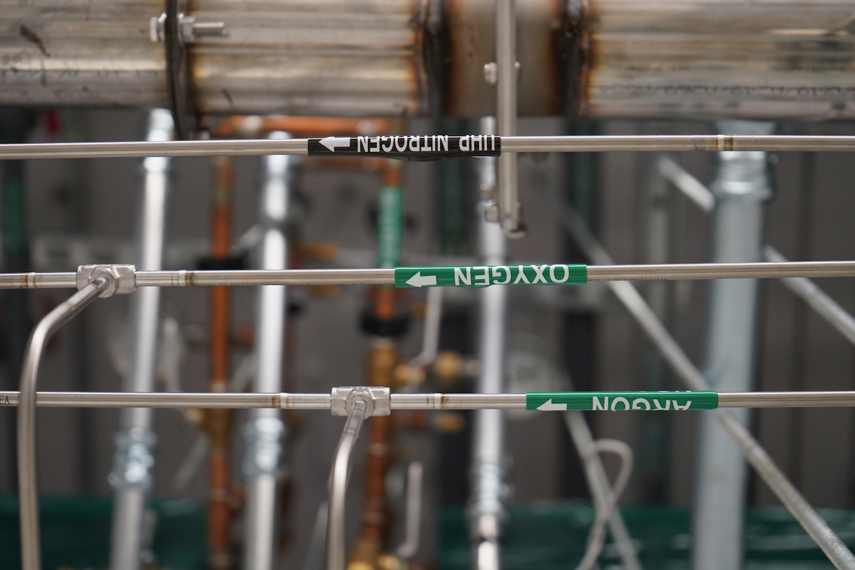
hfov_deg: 28.8
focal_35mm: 70
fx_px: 1663
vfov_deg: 19.5
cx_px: 428
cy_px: 285
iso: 2000
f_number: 5.6
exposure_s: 1/160
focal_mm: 70
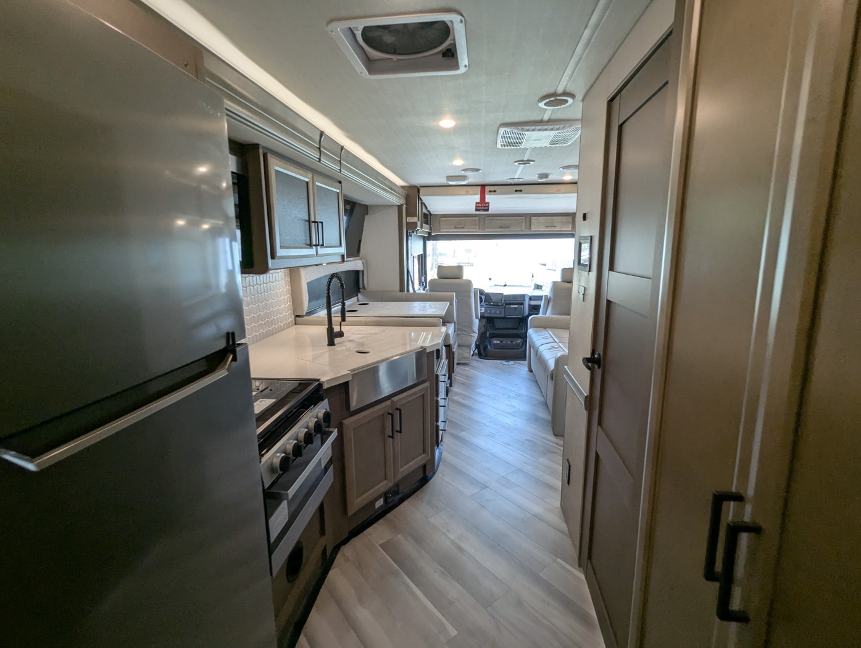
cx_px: 430
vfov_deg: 78.2
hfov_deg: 94.4
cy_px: 324
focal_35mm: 16
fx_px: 398
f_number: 2.2
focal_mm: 2.35
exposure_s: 1/111
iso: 137
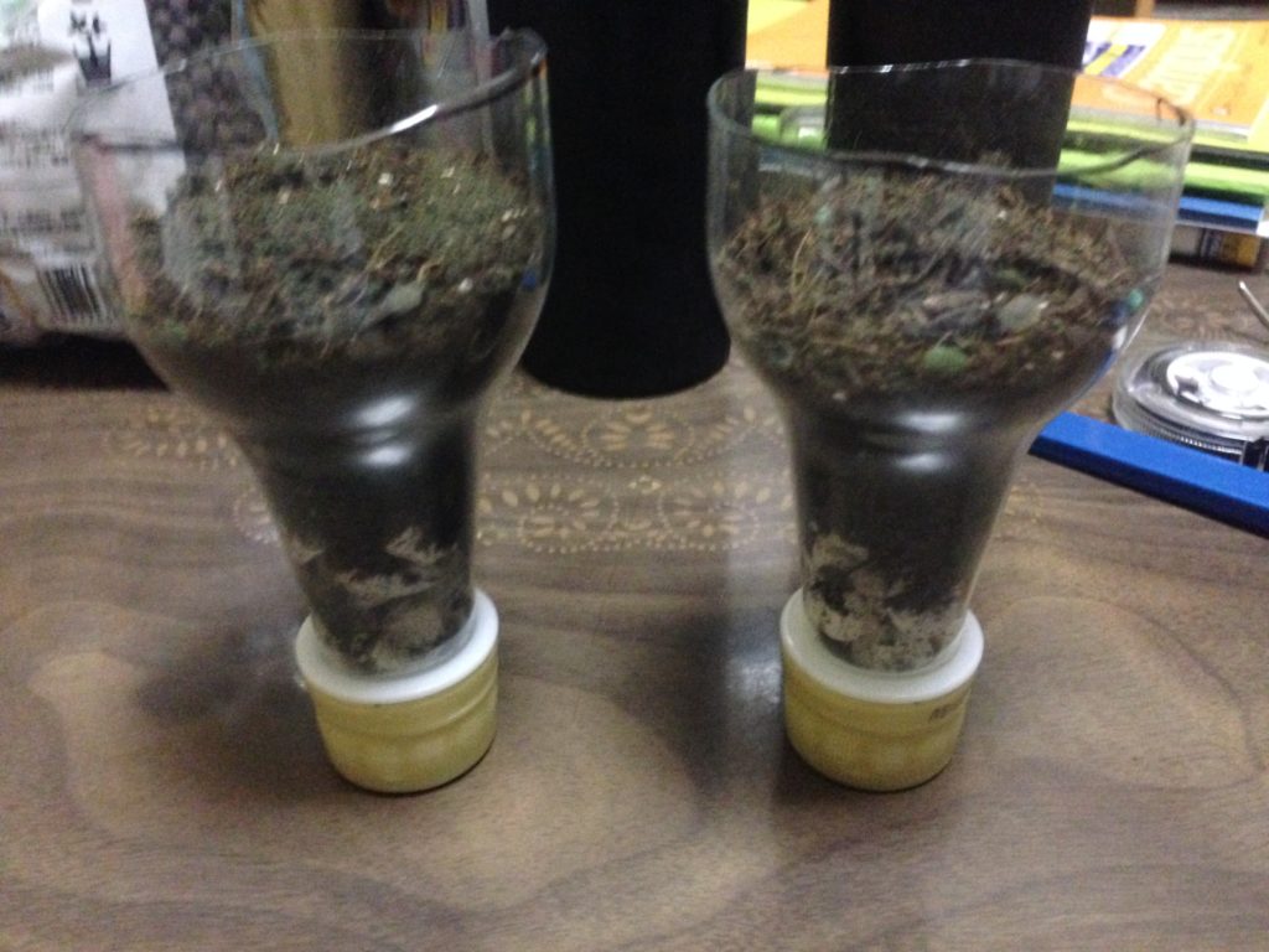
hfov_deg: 55.4
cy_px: 476
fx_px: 1210
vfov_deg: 42.9
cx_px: 634
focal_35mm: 33
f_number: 2.4
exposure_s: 1/15
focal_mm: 4.12
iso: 800
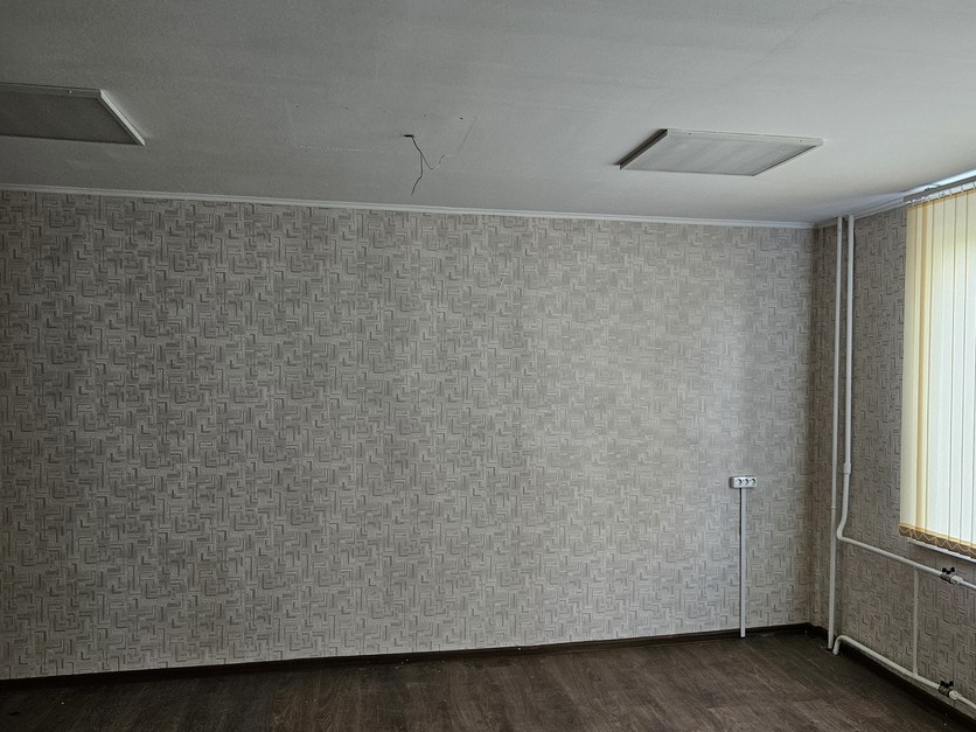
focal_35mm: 33
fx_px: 930
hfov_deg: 54.9
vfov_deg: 42.9
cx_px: 590
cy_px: 409
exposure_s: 1/100
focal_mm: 5.4
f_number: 1.8
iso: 320
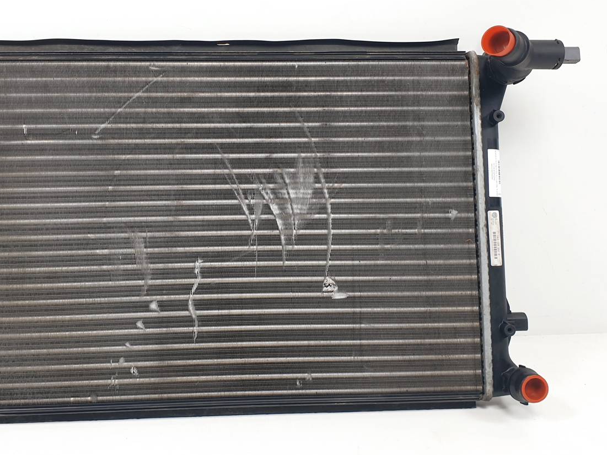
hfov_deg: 53.4
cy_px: 201
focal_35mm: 34
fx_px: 596
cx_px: 229
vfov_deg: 41.7
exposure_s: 1/168
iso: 50
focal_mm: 4.3
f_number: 2.4
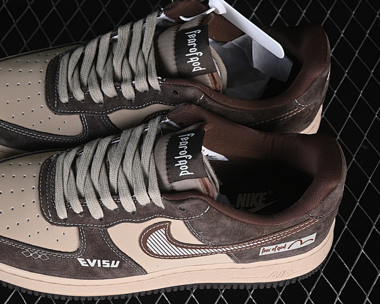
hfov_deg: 19.5
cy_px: 147
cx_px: 147
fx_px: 1102
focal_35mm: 98
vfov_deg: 15.7
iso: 160
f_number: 6.3
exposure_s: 1/80
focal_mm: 50
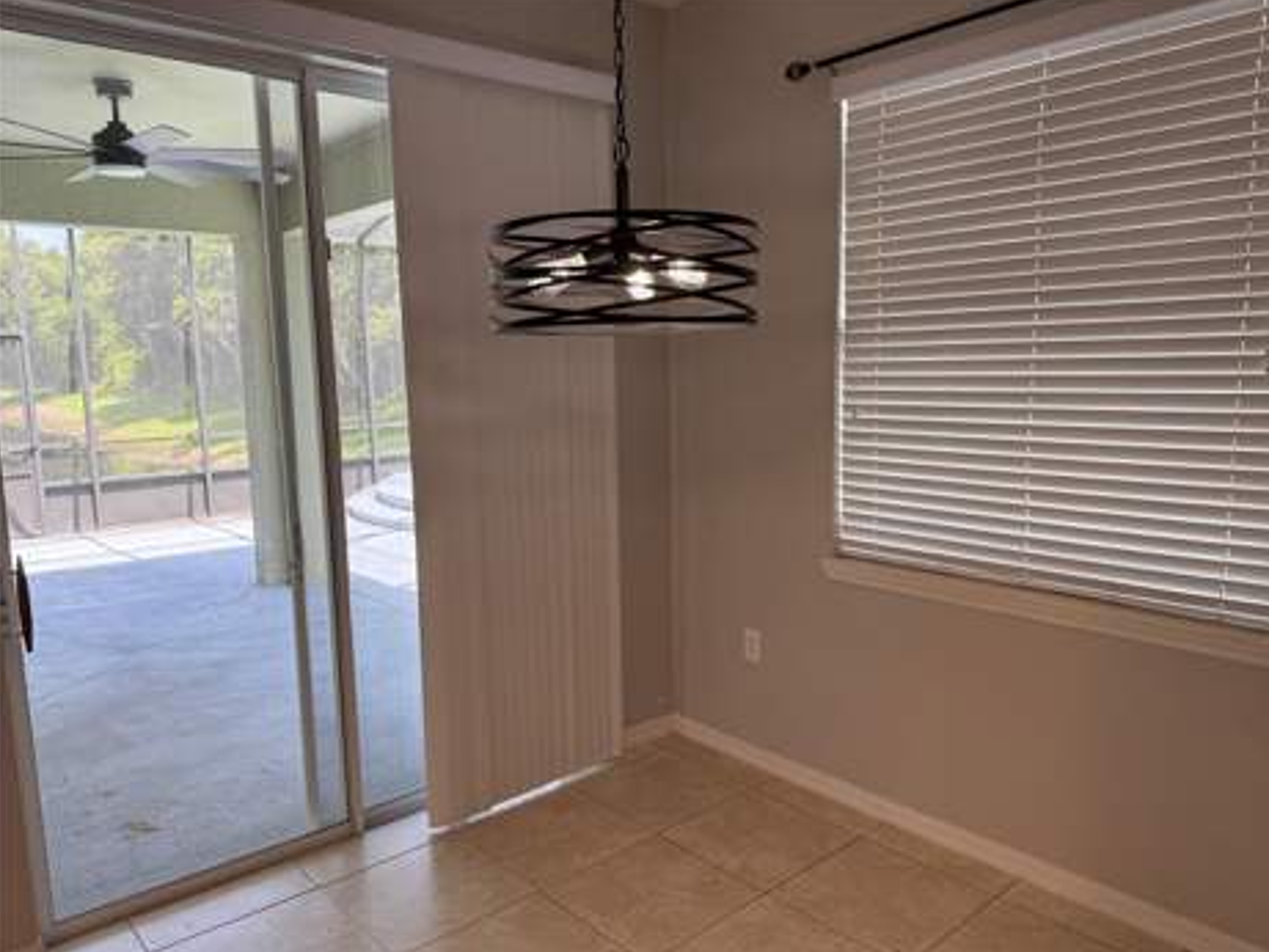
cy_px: 484
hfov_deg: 69.4
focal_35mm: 25
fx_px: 917
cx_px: 658
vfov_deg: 54.9
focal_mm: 6.76
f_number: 1.78
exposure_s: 1/162
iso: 100
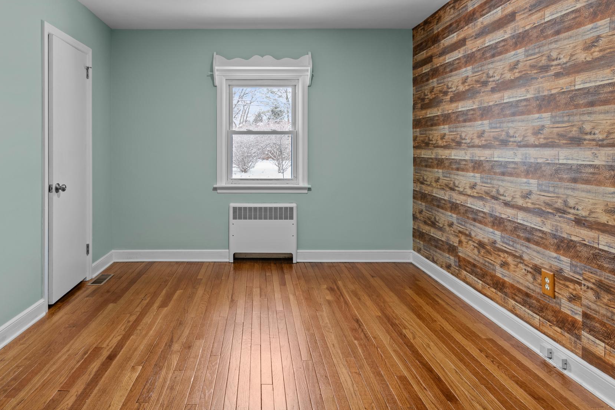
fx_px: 359
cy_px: 161
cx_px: 258
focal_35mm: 21
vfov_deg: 58.9
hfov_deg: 80.6
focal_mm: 17
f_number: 7.1
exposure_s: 1/8
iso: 400
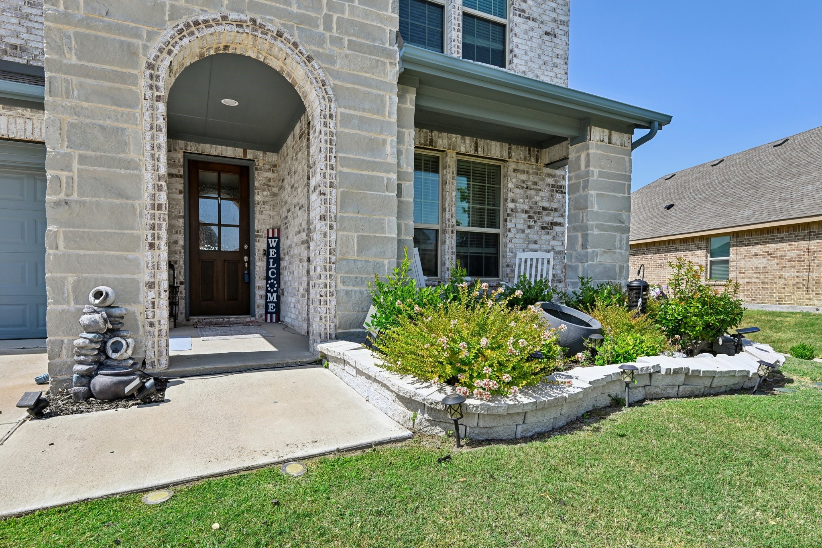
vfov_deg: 61.9
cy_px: 274
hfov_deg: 84.0
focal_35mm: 20
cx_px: 411
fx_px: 457
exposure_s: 1/1000
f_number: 8
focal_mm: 20
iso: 400
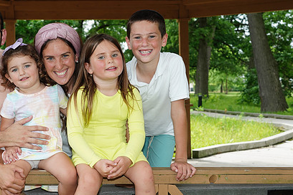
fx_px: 521
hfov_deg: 31.1
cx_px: 93
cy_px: 89
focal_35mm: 64
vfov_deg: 21.2
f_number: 7.1
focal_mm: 45
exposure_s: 1/200
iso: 250
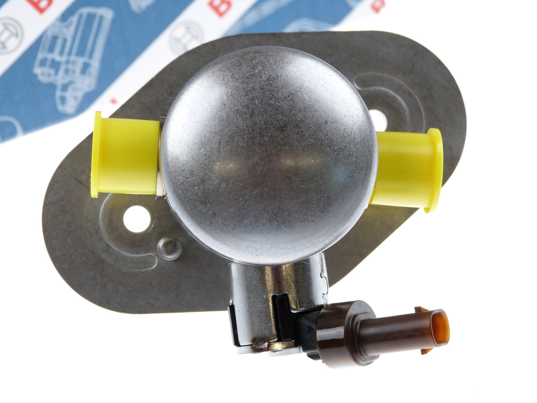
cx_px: 268
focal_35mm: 111
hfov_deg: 17.7
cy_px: 202
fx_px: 1722
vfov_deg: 13.3
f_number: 3.5
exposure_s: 1/60
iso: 100
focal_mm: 20.1
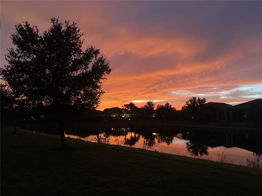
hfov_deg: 67.3
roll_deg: +0.6
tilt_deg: +4.5
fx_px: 197
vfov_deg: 53.1
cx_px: 131
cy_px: 98
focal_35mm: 26
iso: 640
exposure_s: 1/30
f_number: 1.8
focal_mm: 4.25
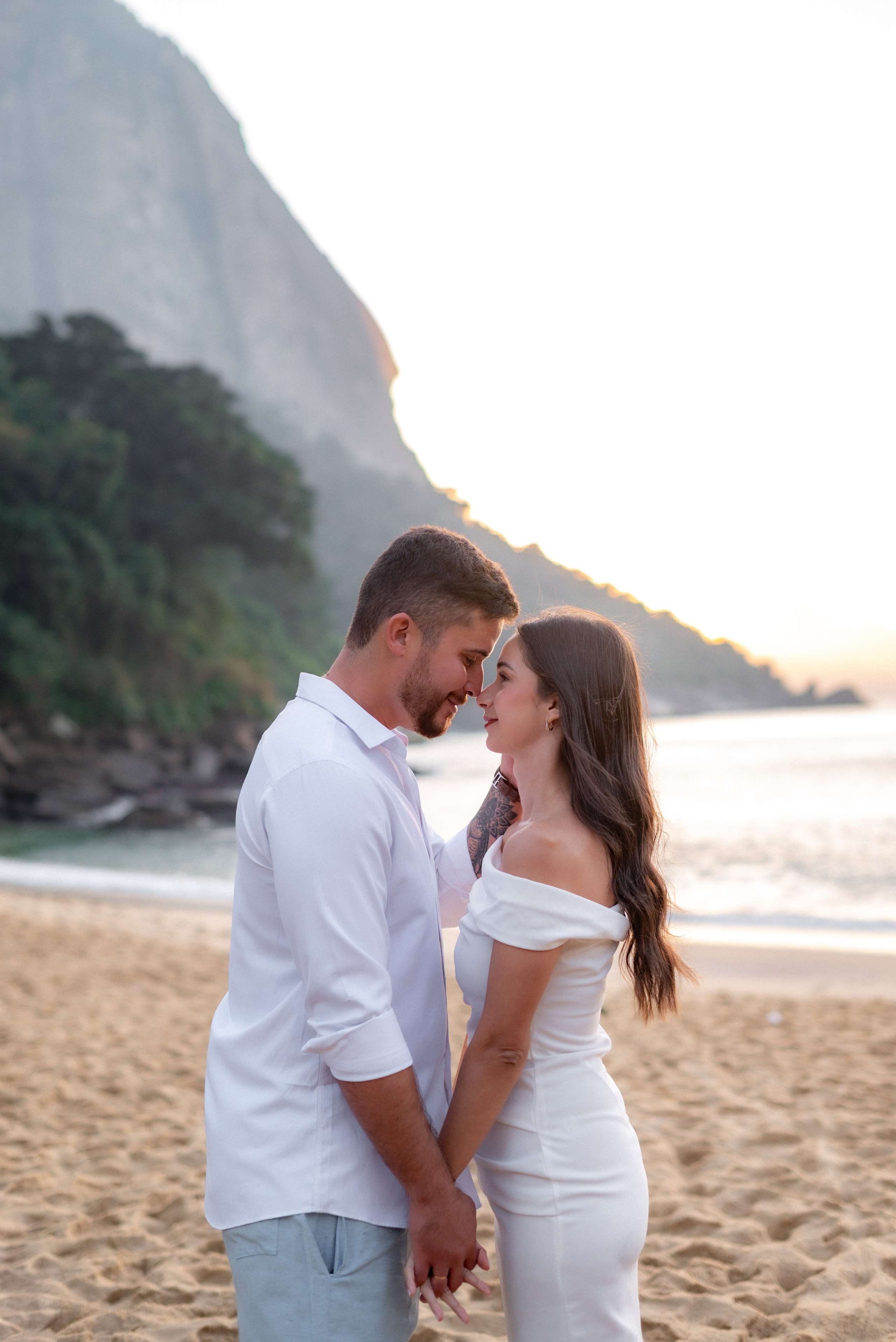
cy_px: 671
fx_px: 1865
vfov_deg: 39.6
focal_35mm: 50
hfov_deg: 27.0
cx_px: 448
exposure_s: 1/160
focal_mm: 50
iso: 125
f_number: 2.5
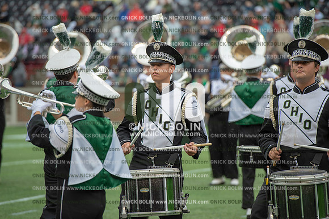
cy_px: 110
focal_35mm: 200
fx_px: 1827
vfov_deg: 6.9
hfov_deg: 10.3
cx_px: 164
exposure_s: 1/500
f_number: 4
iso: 400
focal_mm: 200
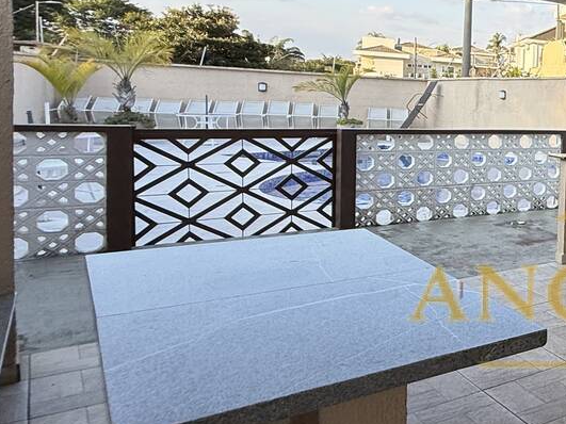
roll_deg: -2.4
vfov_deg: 37.3
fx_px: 621
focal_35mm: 38
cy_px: 144
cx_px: 760
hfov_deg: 33.4
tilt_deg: -1.4
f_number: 2.2
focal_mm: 2.22
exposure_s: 1/275
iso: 64
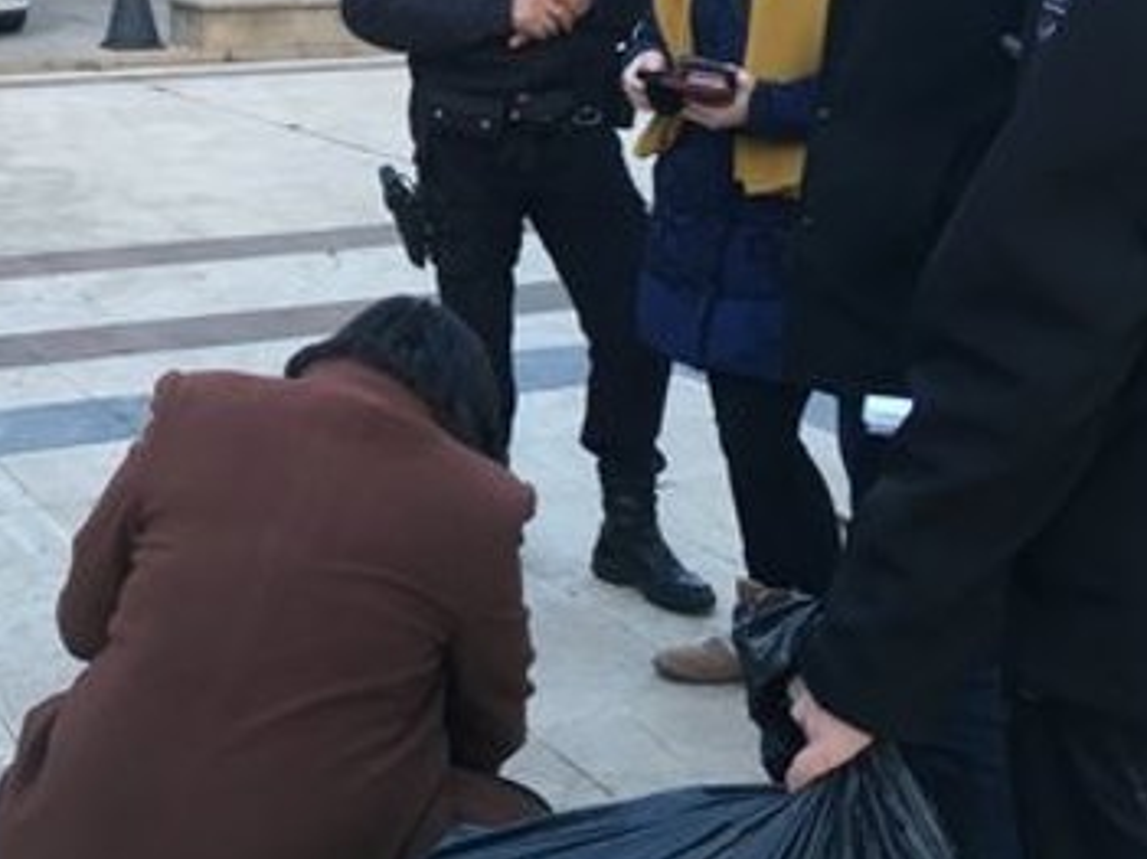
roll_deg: +1.3
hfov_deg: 32.1
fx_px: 1888
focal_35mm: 57
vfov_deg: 25.4
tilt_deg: -12.1
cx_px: 105
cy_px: 227
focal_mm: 4.15
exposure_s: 1/33
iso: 64
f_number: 2.2
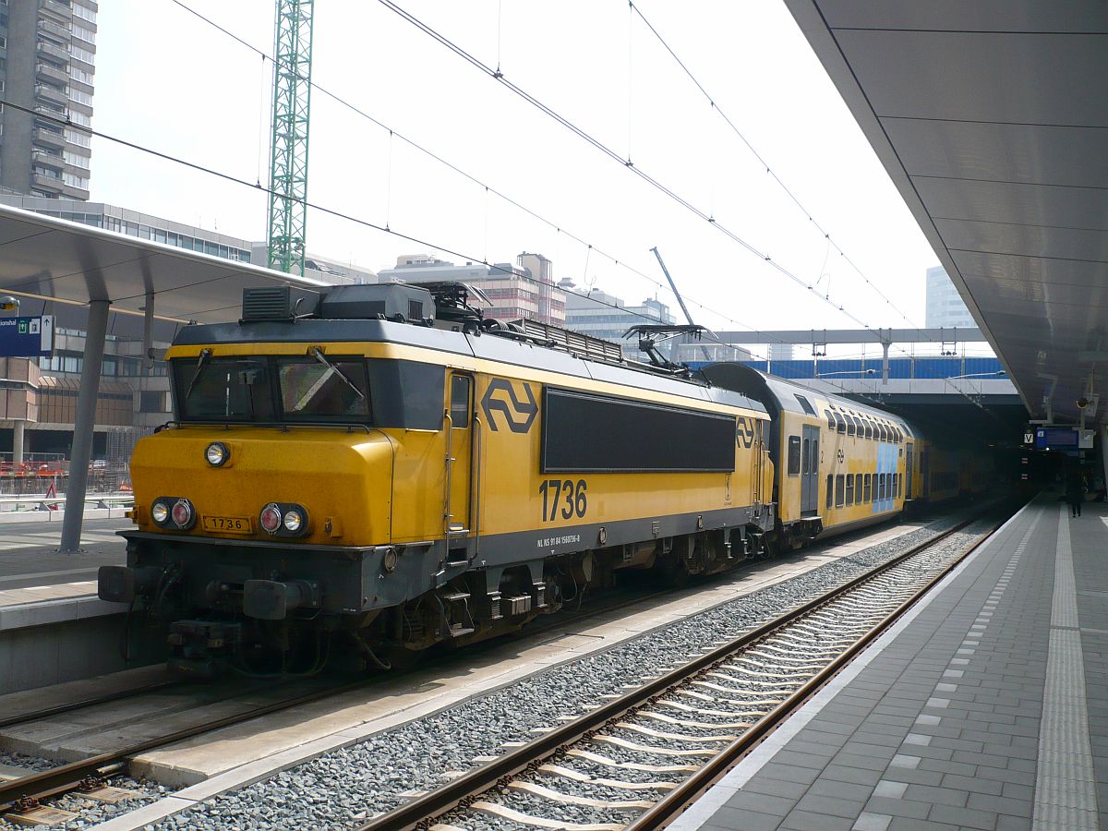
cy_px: 416
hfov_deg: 52.6
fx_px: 1120
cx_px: 554
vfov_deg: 40.7
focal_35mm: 35
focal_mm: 5.8
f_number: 8
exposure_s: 1/200
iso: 100
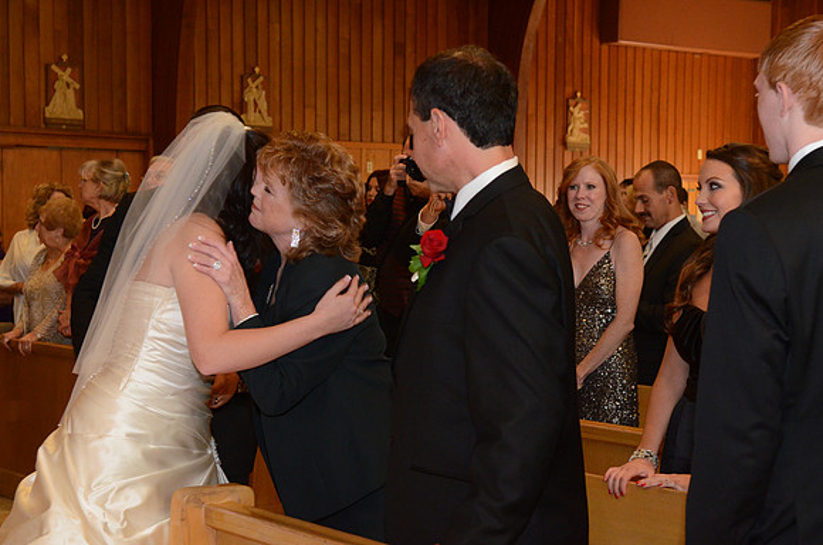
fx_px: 1642
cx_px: 412
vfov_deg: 18.8
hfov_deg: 28.1
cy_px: 272
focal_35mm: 72
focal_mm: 48
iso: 2500
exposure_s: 1/60
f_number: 5.6
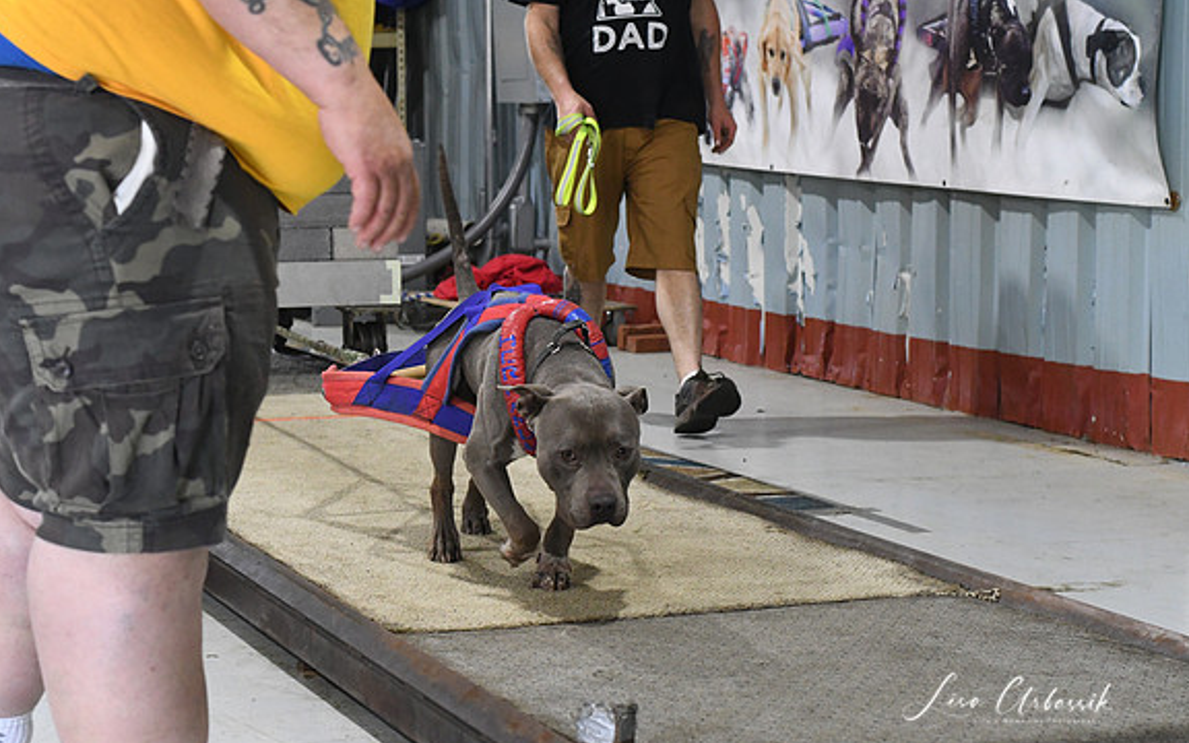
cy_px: 397
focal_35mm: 77
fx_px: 2495
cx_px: 592
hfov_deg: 26.8
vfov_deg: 16.9
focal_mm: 50
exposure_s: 1/320
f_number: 5
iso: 4000
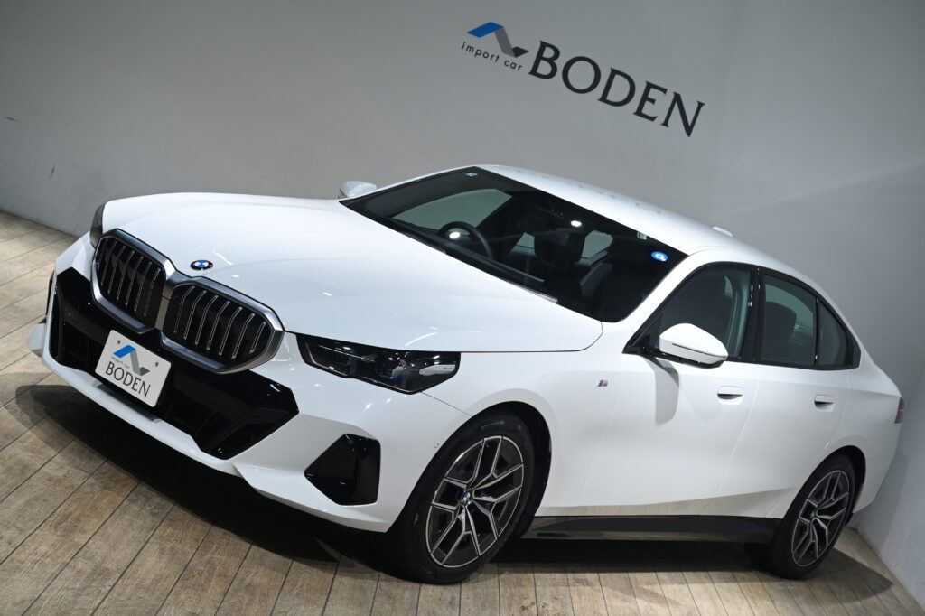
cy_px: 308
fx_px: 1644
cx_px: 462
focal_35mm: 64
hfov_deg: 31.4
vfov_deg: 21.2
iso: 1250
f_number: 8
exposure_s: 1/60
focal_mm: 64
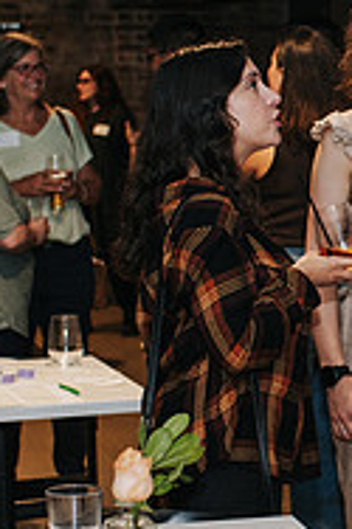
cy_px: 273
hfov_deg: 10.4
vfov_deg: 16.3
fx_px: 1851
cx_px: 548
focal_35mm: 126
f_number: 2.8
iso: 800
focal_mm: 35
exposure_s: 1/200
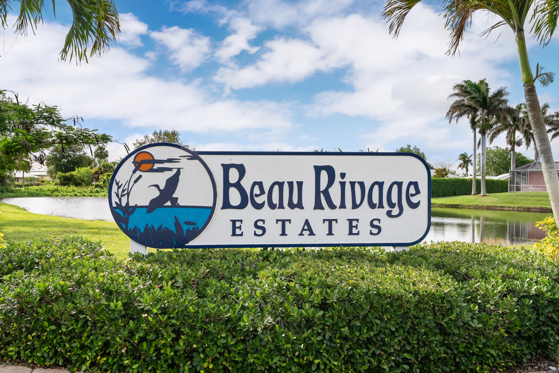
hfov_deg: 61.9
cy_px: 186
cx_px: 280
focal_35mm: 30
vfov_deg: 43.6
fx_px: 466
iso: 640
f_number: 8
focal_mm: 30
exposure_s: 1/500
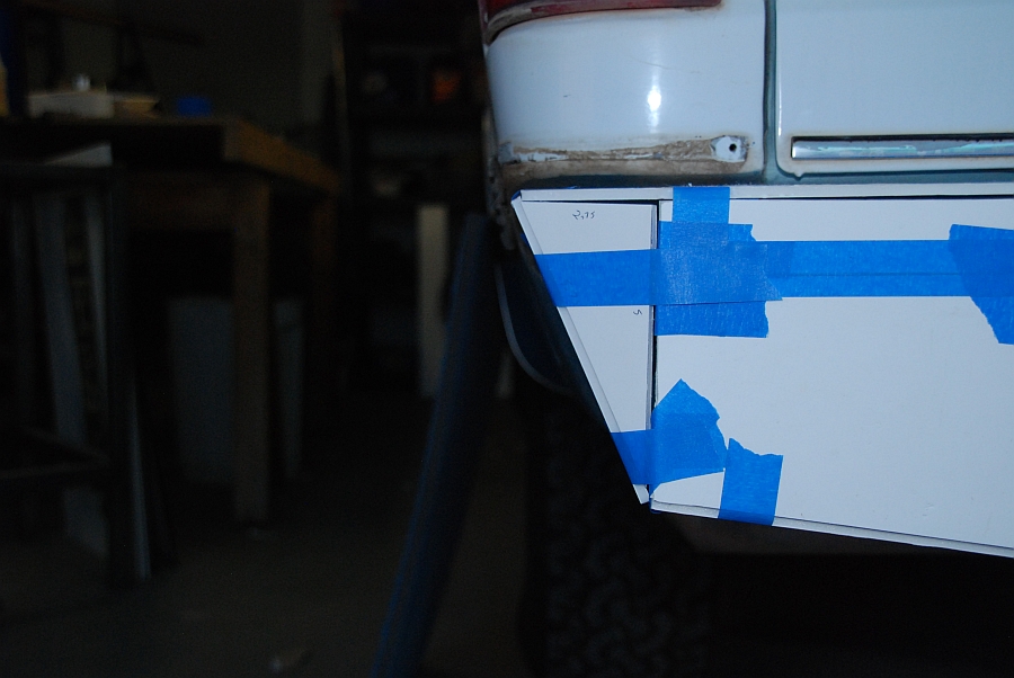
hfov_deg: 42.3
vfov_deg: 29.0
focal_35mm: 46
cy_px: 339
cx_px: 507
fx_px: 1311
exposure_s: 1/125
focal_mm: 31
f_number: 4.5
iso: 800
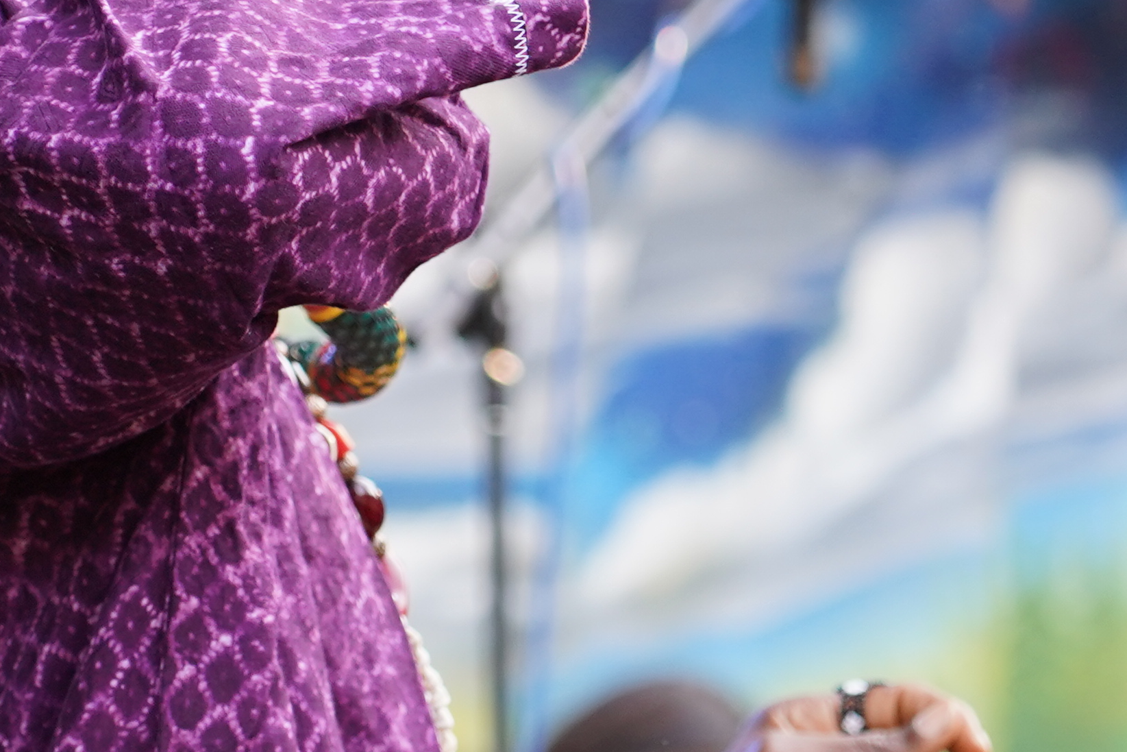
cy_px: 601
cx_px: 491
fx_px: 11990
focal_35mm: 383
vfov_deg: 3.6
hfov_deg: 5.4
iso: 640
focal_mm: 105
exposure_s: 1/160
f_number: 4
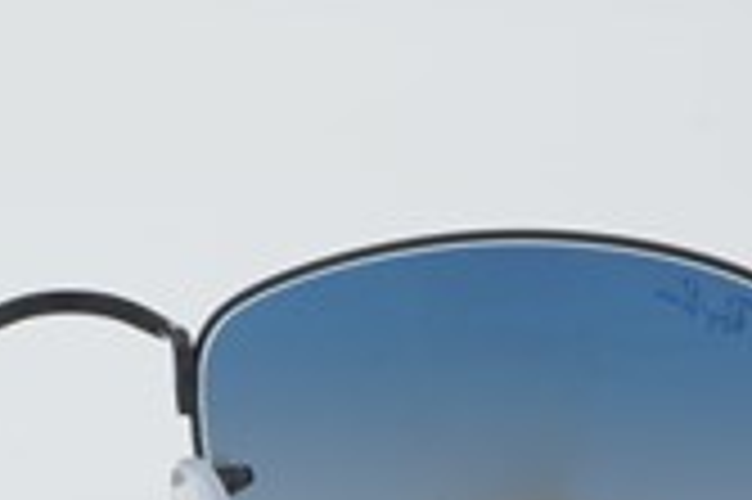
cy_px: 410
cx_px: 72
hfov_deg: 10.4
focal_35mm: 197
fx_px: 4115
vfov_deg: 6.9
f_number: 29
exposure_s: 1/4
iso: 100
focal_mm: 55
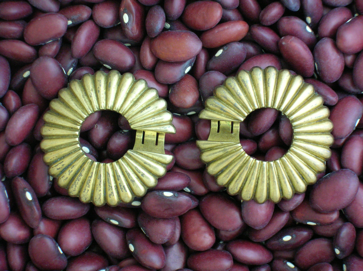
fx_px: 817
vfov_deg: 18.9
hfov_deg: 25.0
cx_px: 182
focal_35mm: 78
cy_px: 136
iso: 159
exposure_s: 1/3.9
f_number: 4.1
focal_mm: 13
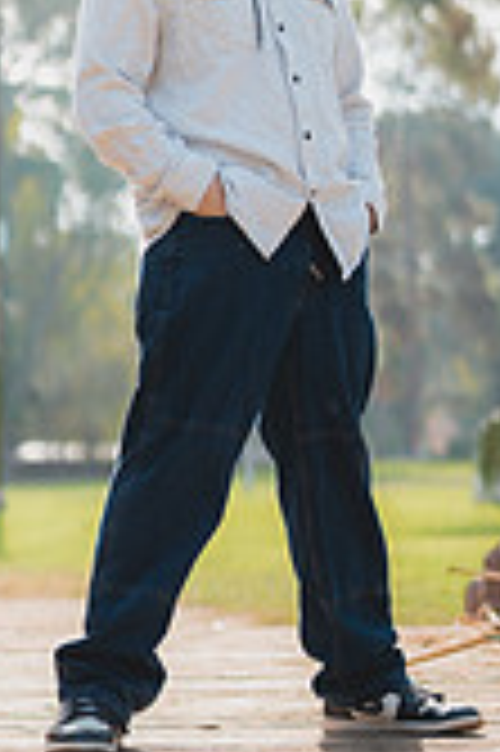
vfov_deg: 15.2
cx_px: 216
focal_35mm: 135
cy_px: 387
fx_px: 2818
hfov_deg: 10.1
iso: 250
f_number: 1.4
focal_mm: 50
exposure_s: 1/4000
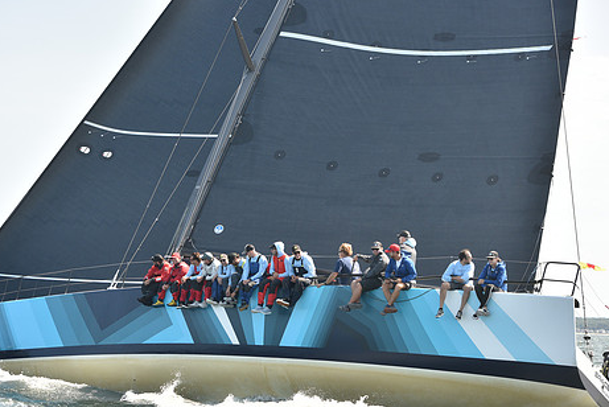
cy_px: 253
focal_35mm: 88
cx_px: 279
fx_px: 1490
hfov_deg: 23.1
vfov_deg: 15.5
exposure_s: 1/800
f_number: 5
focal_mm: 70
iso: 250
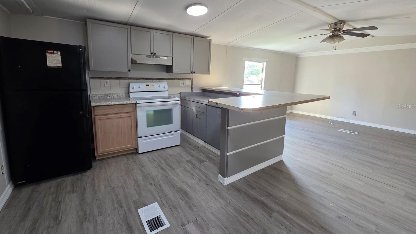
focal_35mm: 15
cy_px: 106
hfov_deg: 103.0
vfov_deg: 70.4
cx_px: 203
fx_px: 165
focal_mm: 2.2
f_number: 1.9
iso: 160
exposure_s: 1/60
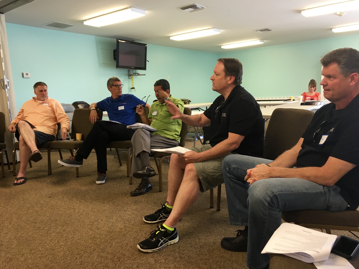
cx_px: 180
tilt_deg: -5.7
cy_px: 134
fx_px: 301
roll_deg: +2.6
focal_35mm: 29
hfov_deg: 61.7
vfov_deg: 48.2
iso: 50
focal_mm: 4.15
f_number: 2.2
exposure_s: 1/30
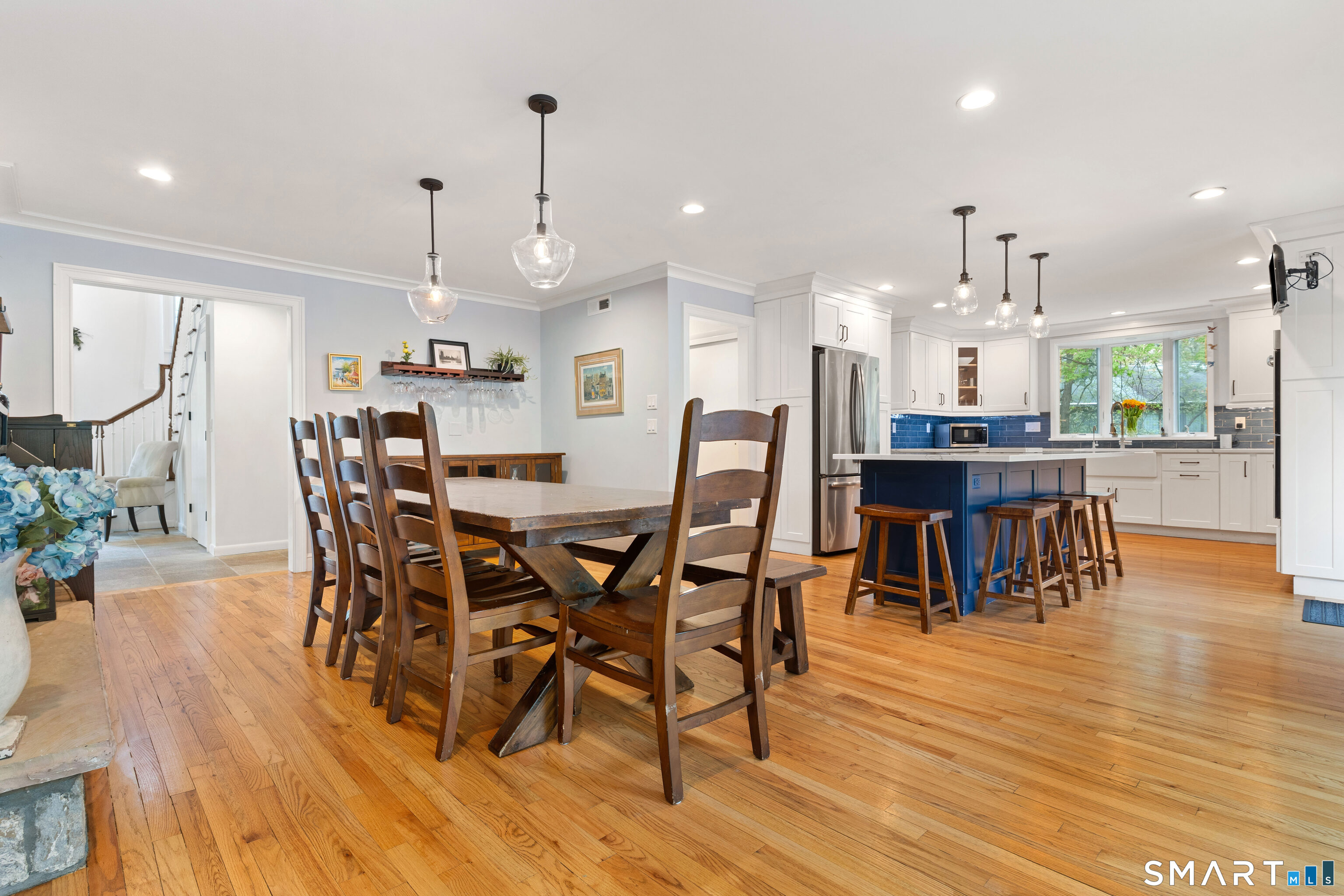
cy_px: 448
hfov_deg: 93.3
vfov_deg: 70.4
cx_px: 672
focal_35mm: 17
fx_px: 635
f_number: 8
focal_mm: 17
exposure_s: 1/1.67
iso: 320
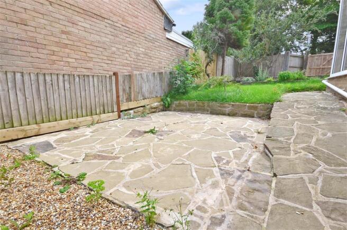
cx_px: 174
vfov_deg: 77.0
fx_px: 144
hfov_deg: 100.5
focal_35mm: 15
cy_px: 115
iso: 200
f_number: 11
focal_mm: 10
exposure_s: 1/40
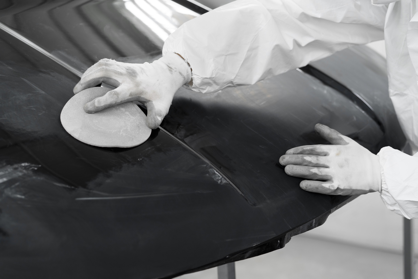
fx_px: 639
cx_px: 209
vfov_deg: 24.6
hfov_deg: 36.2
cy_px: 140
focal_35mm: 55
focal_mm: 55
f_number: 3.2
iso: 320
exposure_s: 1/125
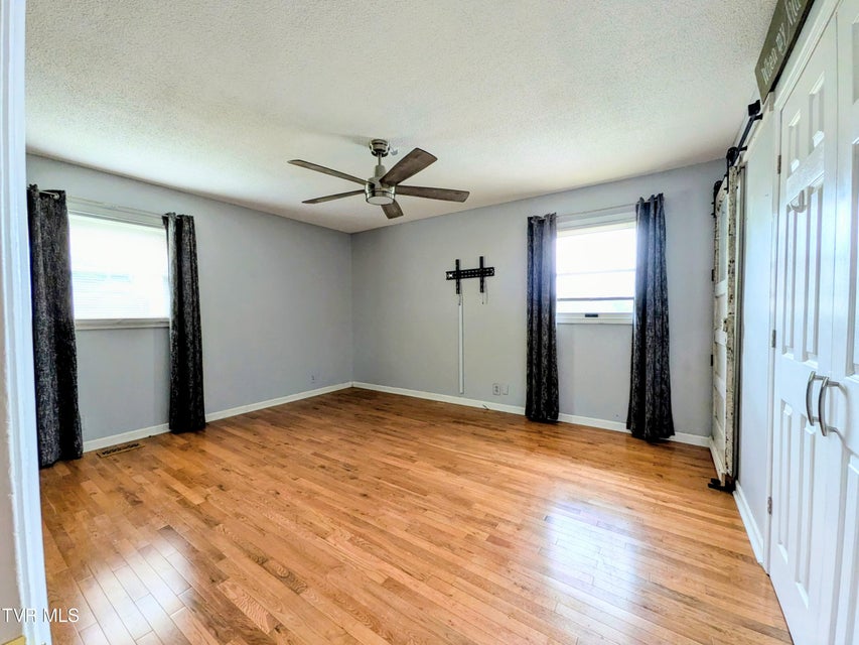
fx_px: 347
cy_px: 322
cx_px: 430
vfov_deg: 85.7
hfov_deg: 102.1
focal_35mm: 14
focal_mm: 1.85
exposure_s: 1/44.6
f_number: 2.2
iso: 74
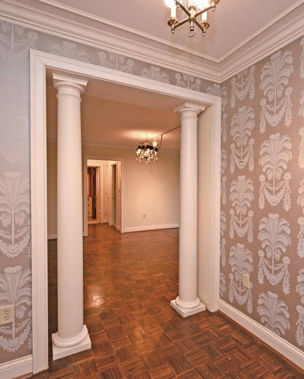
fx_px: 225
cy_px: 190
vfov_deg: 80.4
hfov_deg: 67.8
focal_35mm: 20
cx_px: 172
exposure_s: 1/60
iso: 900
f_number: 4
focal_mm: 14
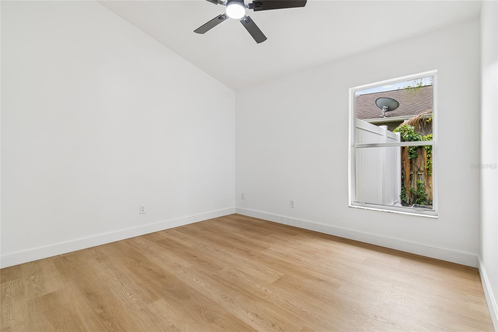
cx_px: 249
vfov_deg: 77.3
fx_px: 207
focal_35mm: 15
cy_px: 166
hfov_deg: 100.4
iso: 100
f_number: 7.1
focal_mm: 10
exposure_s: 1/15
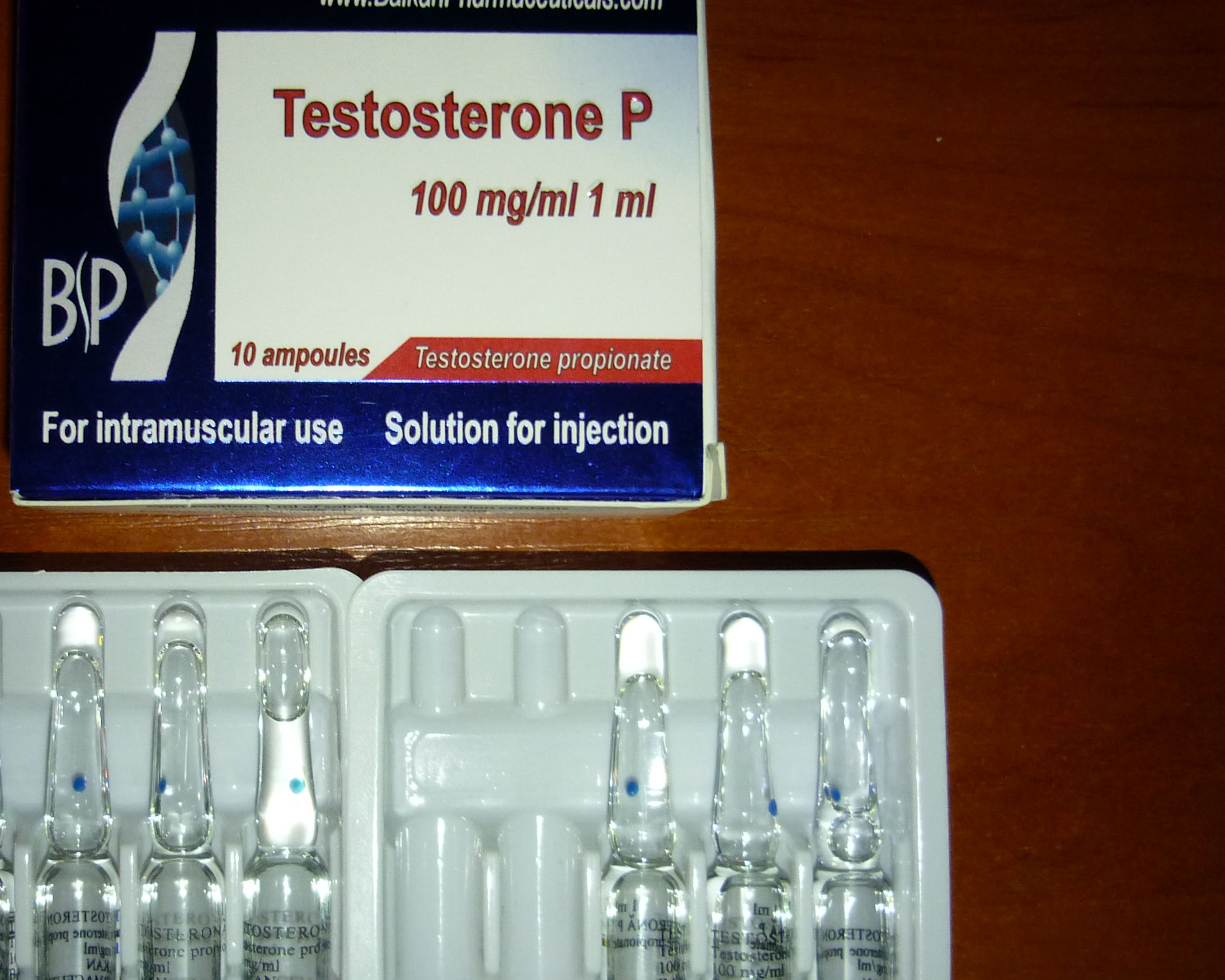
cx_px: 332
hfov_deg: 38.0
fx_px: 1740
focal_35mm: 48
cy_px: 501
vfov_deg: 31.5
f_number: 2.8
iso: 200
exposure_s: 1/30
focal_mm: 5.5
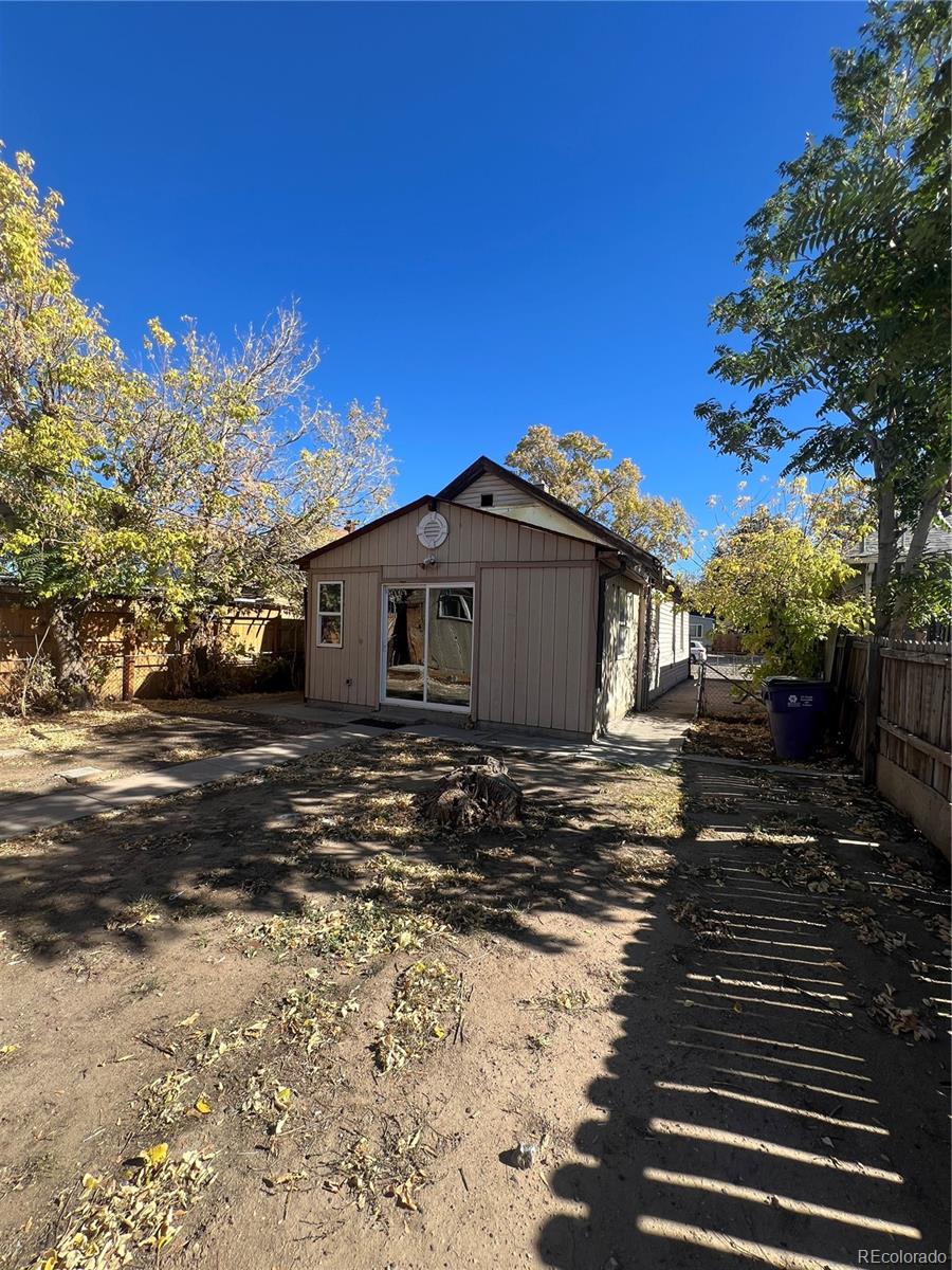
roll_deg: -1.7
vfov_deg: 106.2
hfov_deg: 89.9
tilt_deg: +0.6
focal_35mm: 13
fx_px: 477
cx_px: 476
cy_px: 635
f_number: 1.8
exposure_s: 1/664
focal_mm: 1.57
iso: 32
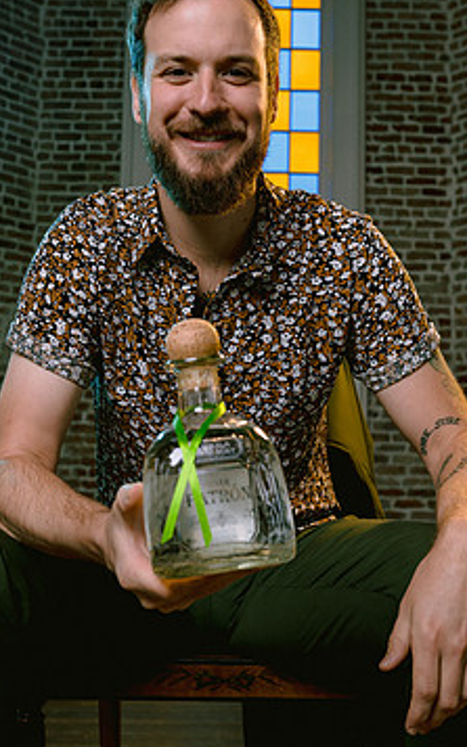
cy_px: 360
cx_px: 228
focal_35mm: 45
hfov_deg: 28.6
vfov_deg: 44.4
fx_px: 917
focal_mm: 35
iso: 200
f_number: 5.6
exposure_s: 1/160
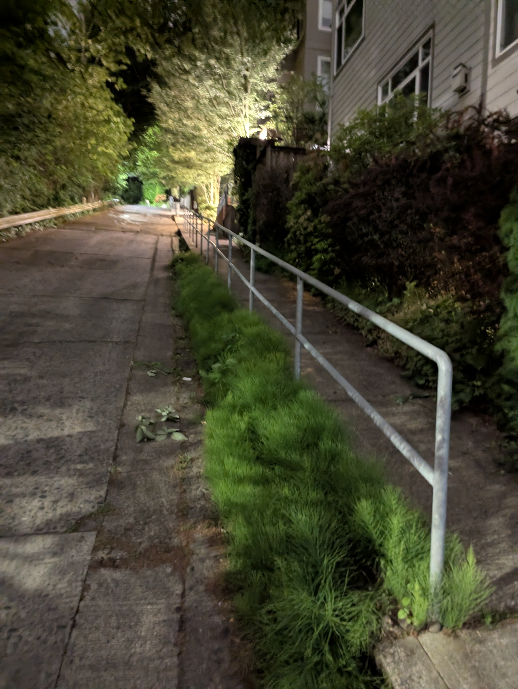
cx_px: 259
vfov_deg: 71.5
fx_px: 478
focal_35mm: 24
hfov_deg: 56.9
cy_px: 344
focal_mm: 6.81
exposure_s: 1/3
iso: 2056
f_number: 1.85
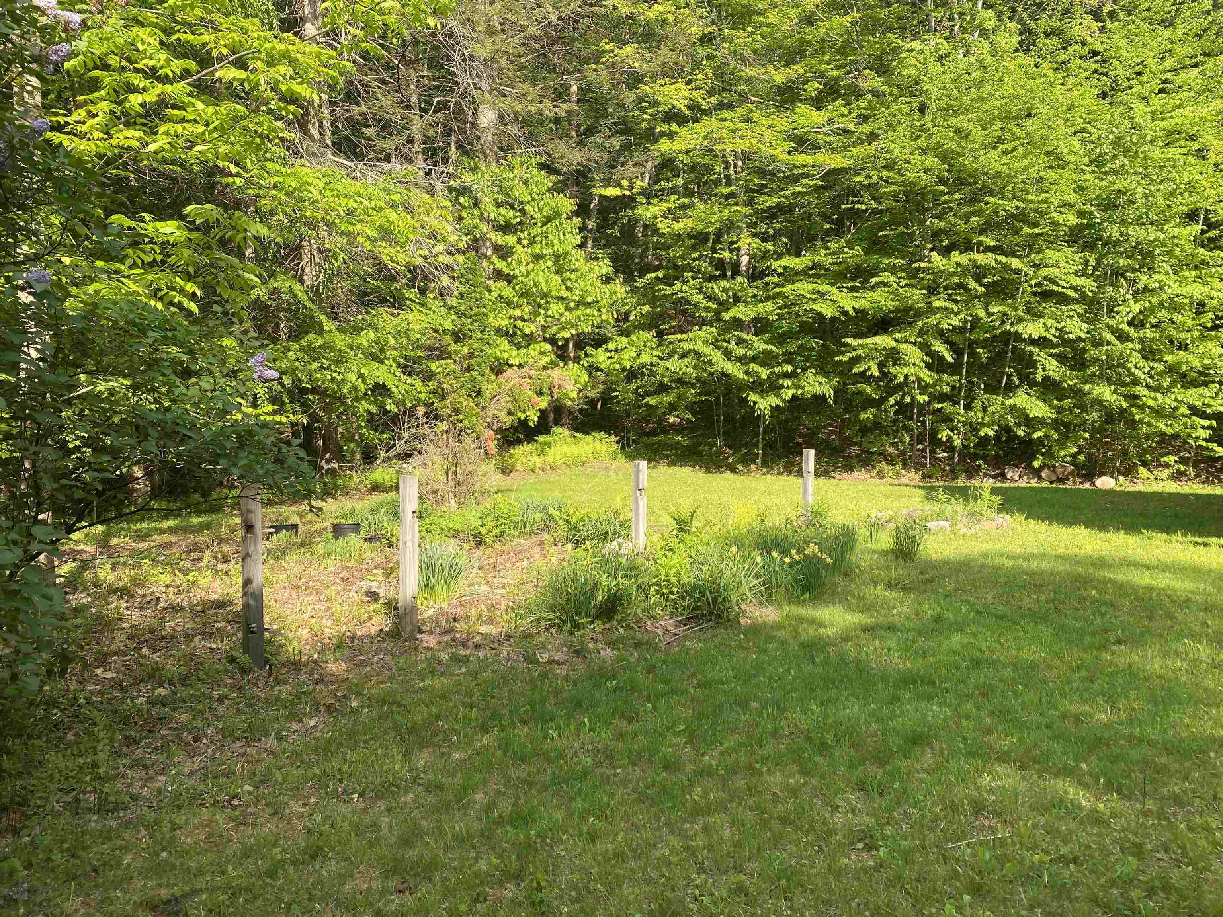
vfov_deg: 53.1
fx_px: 919
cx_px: 612
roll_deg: -1.6
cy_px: 458
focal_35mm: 26
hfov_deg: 67.3
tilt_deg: +0.0
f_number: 1.8
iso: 32
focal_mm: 4.25
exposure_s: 1/690
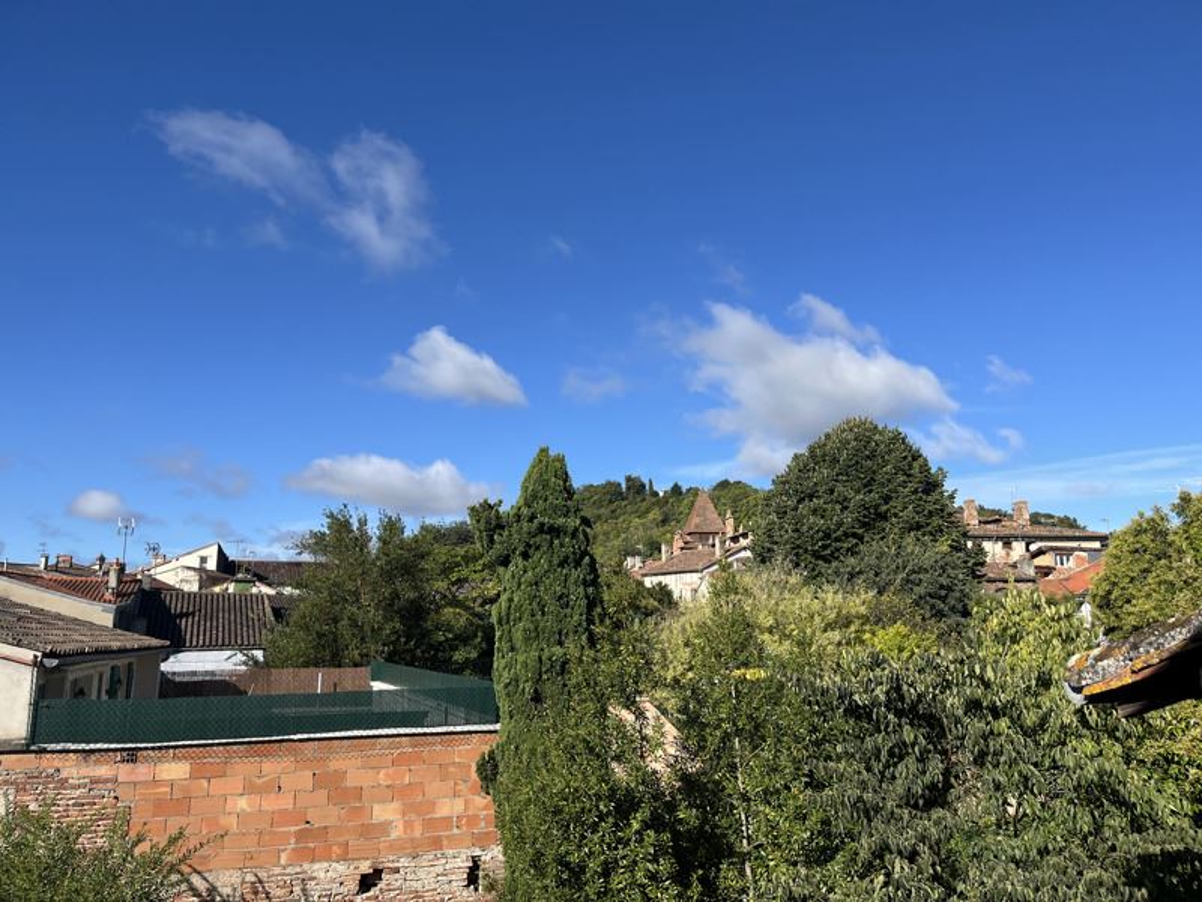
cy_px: 451
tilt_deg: +9.9
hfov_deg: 67.3
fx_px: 903
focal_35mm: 26
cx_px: 601
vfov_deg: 53.1
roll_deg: -0.3
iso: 50
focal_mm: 5.1
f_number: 1.6
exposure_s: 1/3623
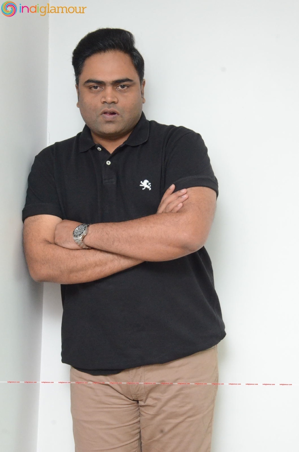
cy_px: 226
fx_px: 845
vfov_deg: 29.9
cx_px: 150
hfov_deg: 20.1
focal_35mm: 68
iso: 5000
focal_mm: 45
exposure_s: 1/125
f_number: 8
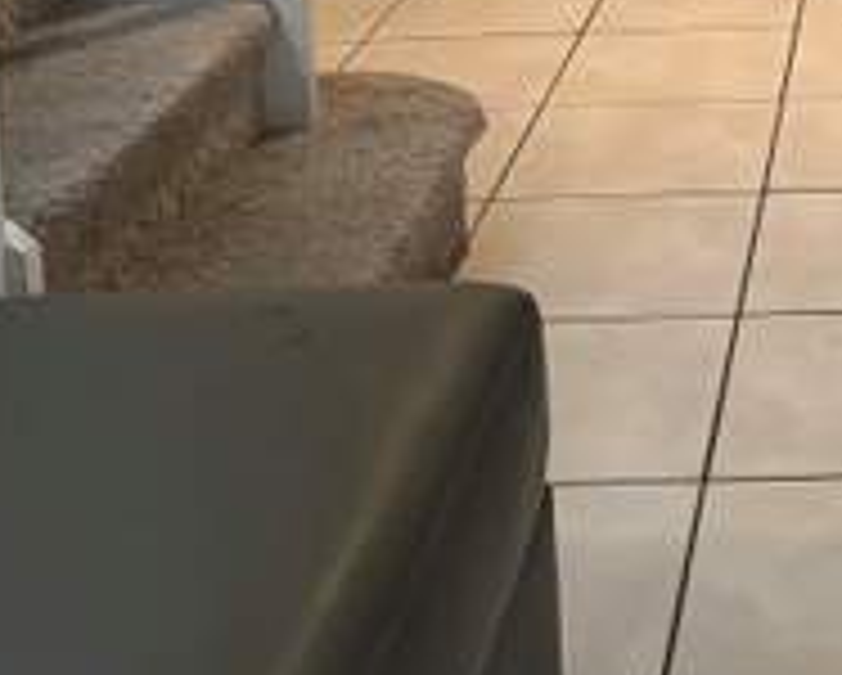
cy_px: -356
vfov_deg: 17.2
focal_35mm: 80
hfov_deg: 22.4
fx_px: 1996
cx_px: 950
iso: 500
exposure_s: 1/60
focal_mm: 6.76
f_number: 1.78
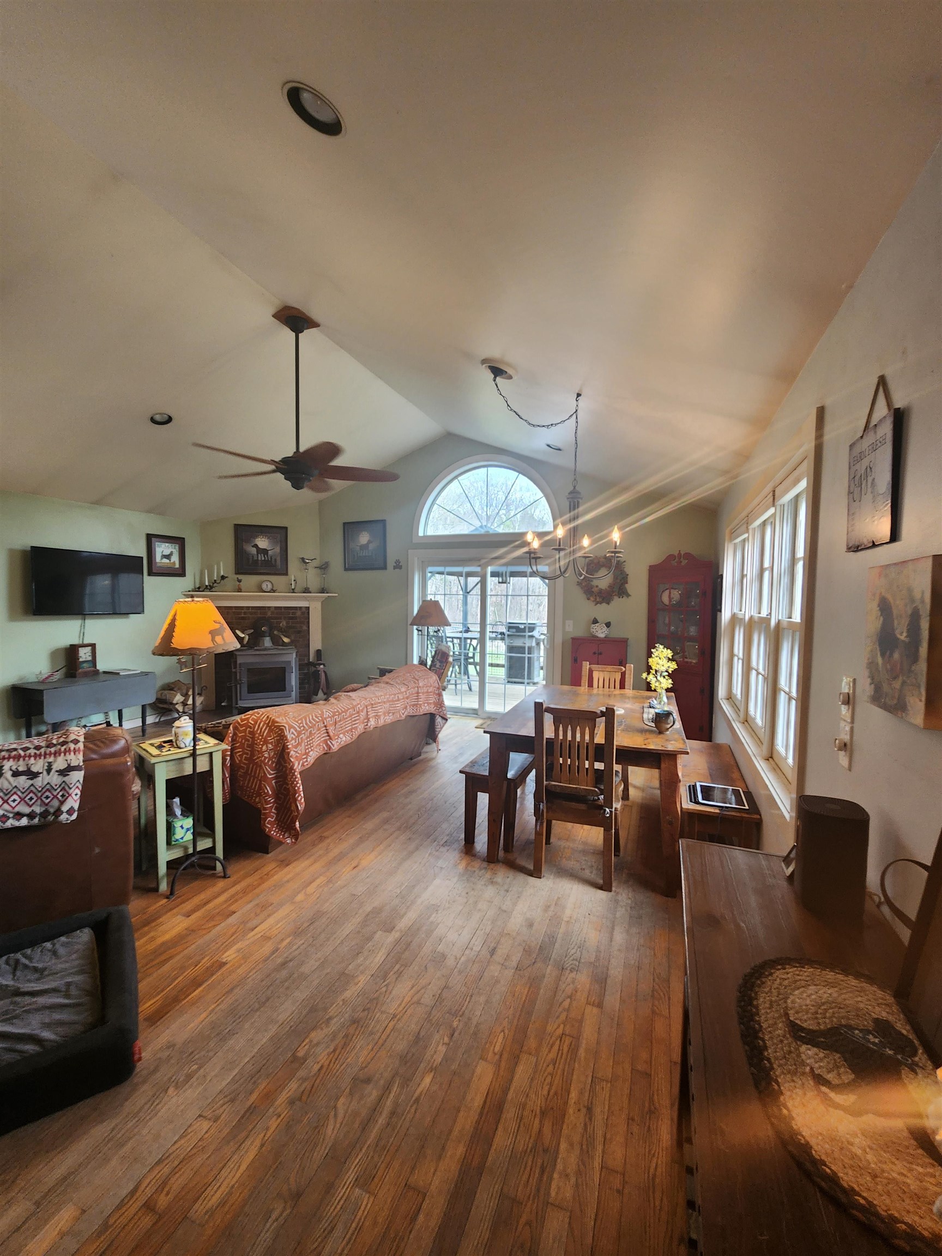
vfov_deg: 106.2
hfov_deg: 89.9
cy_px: 628
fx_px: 472
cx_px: 471
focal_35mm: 13
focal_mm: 2.2
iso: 160
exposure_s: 1/60
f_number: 2.2
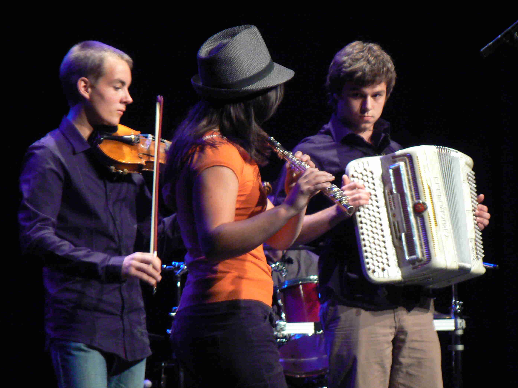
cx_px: 258
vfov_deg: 9.0
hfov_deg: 12.0
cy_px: 195
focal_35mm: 165
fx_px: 2469
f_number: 3.3
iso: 200
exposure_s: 1/4
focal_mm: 27.4
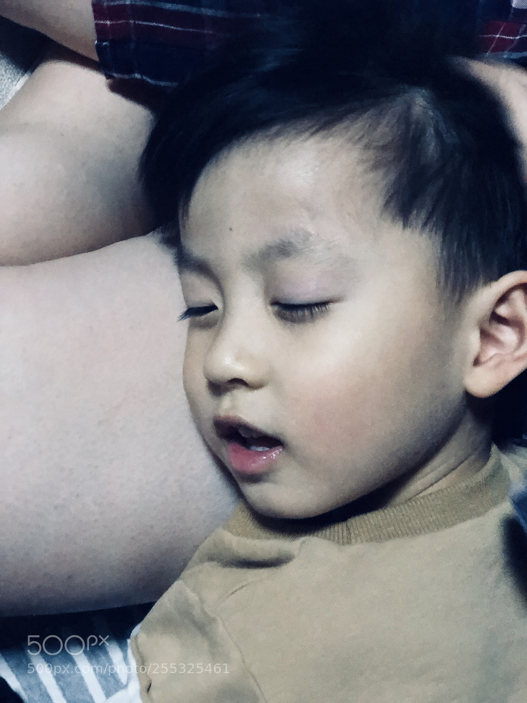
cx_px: 264
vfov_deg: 33.8
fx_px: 1157
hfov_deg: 25.7
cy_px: 352
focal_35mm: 57
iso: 1250
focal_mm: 6.6
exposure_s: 1/50
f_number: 2.8
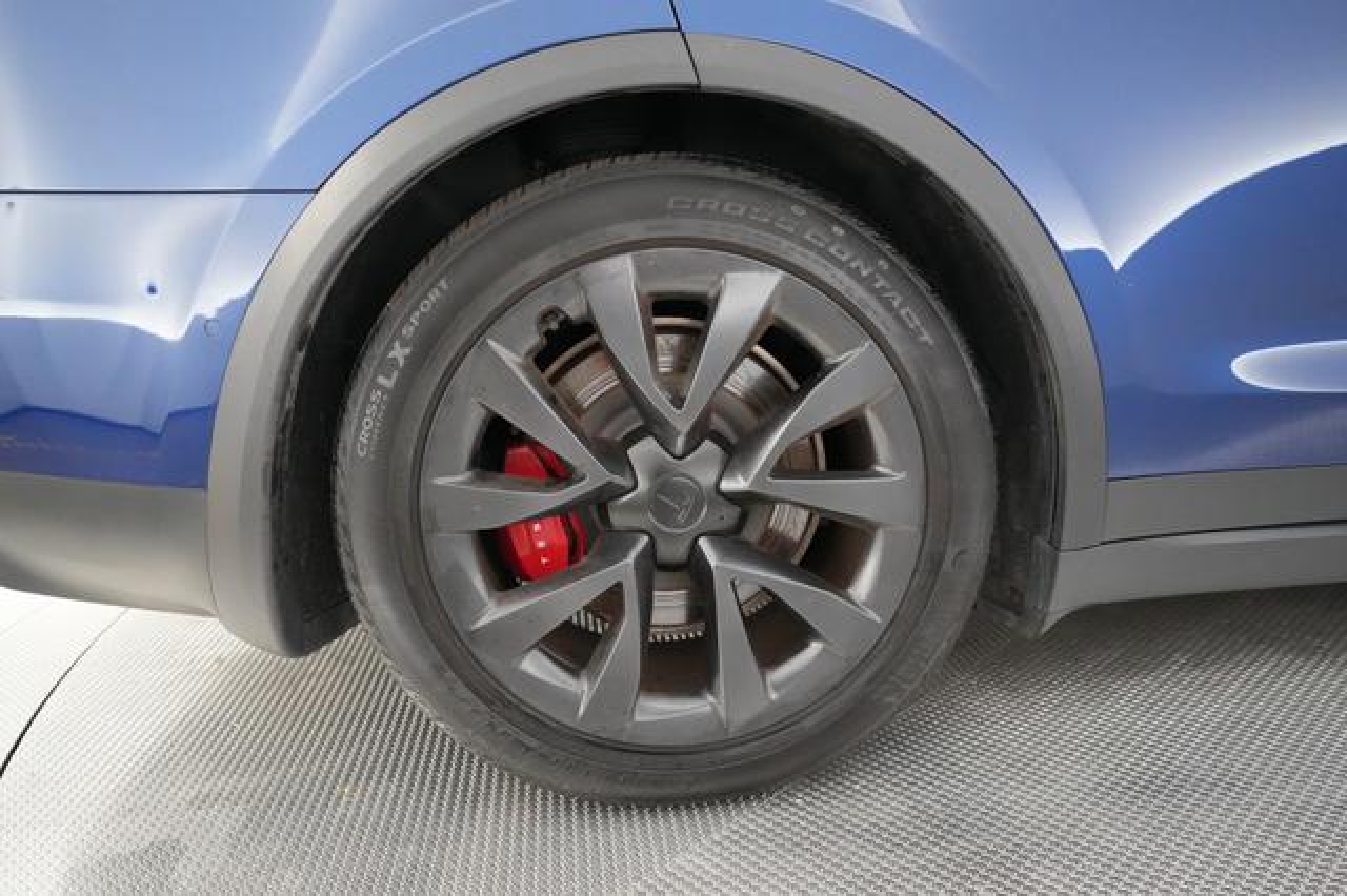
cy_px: 448
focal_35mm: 25
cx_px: 674
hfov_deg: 71.5
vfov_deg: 51.2
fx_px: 935
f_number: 2.8
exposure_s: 1/320
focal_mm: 25
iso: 12800
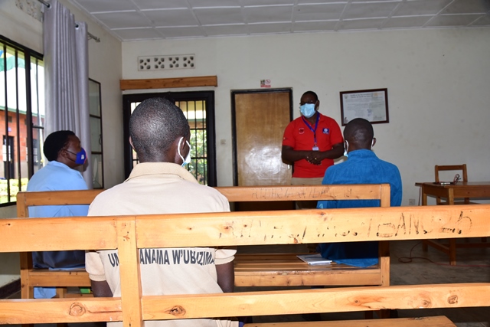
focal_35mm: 30
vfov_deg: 43.6
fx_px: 408
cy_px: 164
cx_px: 245
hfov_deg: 61.9
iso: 500
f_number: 9
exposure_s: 1/200
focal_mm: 30
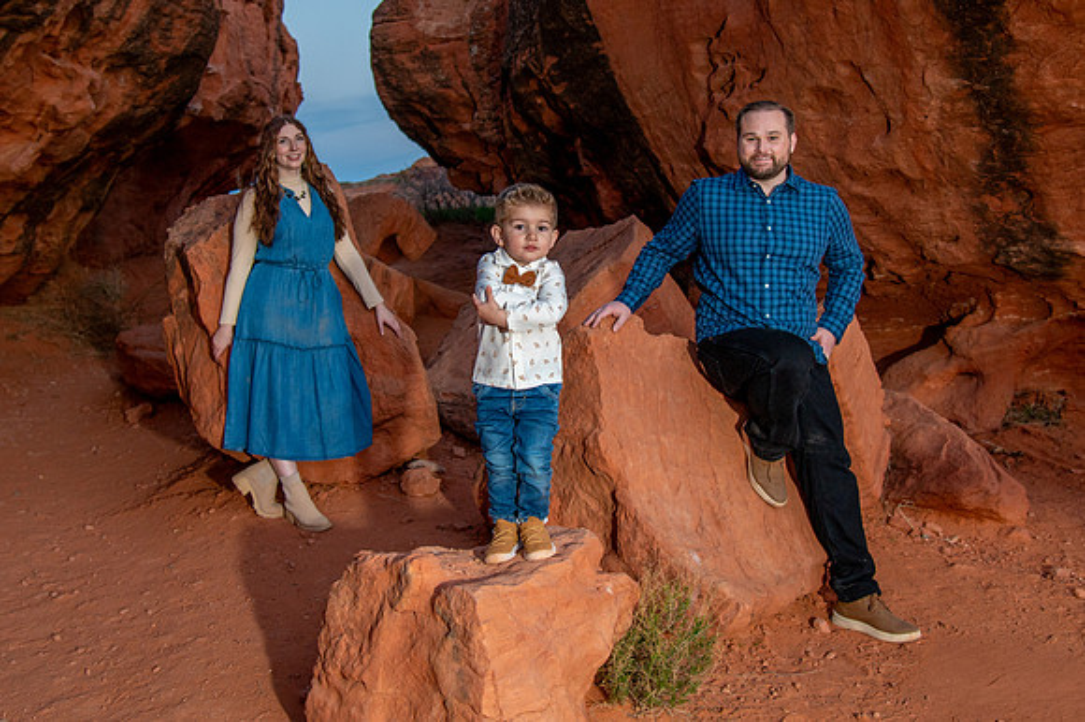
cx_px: 533
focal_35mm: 42
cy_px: 297
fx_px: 1261
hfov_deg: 46.5
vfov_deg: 31.9
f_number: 4
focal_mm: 30
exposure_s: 1/125
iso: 640
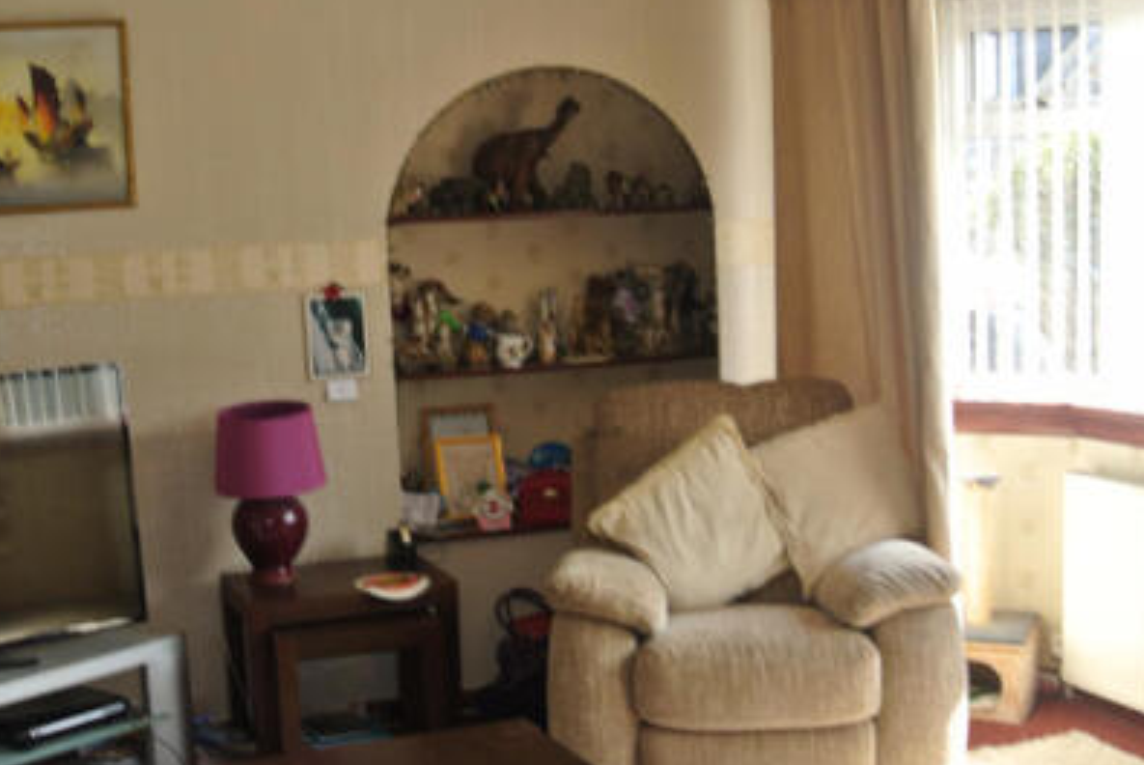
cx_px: 459
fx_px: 1526
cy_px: 526
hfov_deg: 40.9
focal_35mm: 48
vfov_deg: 27.9
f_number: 4
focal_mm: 11
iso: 100
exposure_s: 1/60
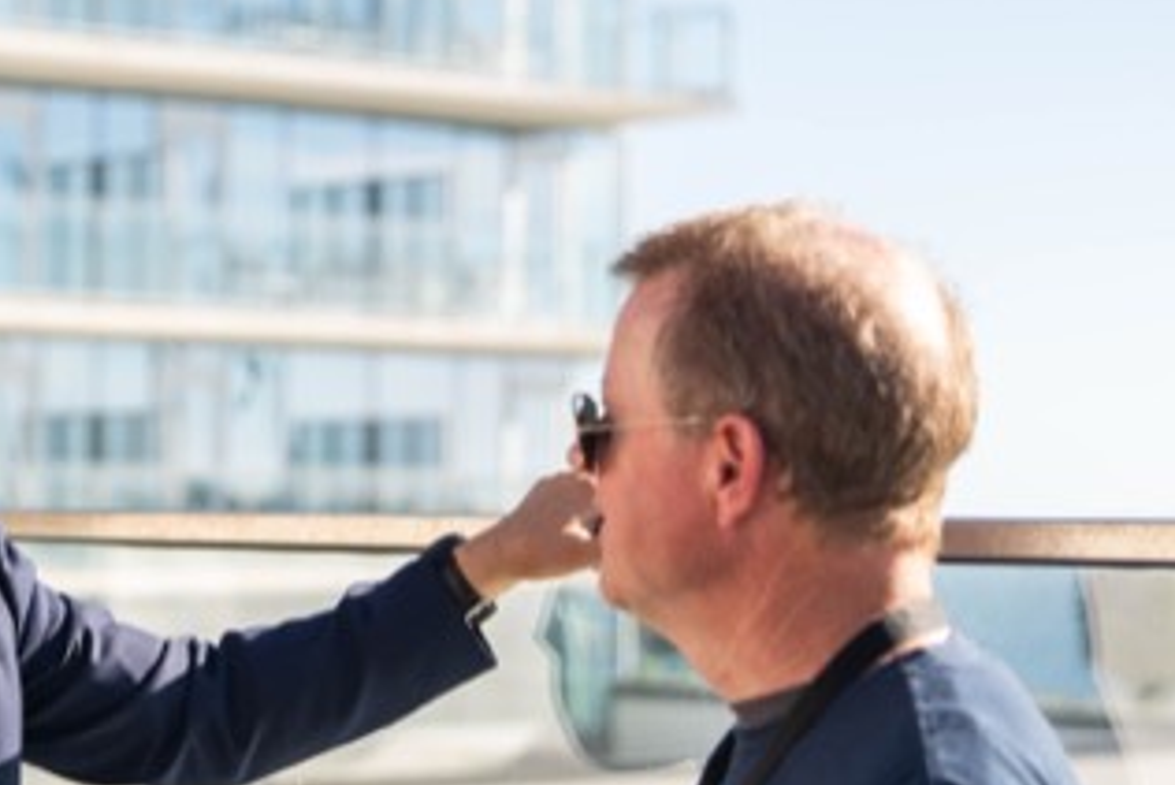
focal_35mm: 111
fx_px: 3624
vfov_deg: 12.3
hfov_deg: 18.3
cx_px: 238
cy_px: 567
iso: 100
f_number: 2
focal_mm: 39
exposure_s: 1/1250
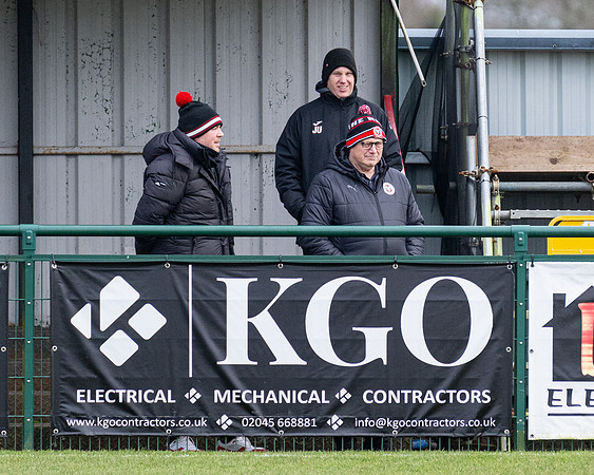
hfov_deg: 2.6
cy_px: 105
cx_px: 504
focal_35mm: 755
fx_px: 13277
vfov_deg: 2.0
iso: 800
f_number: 4
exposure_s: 1/1250
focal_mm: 280
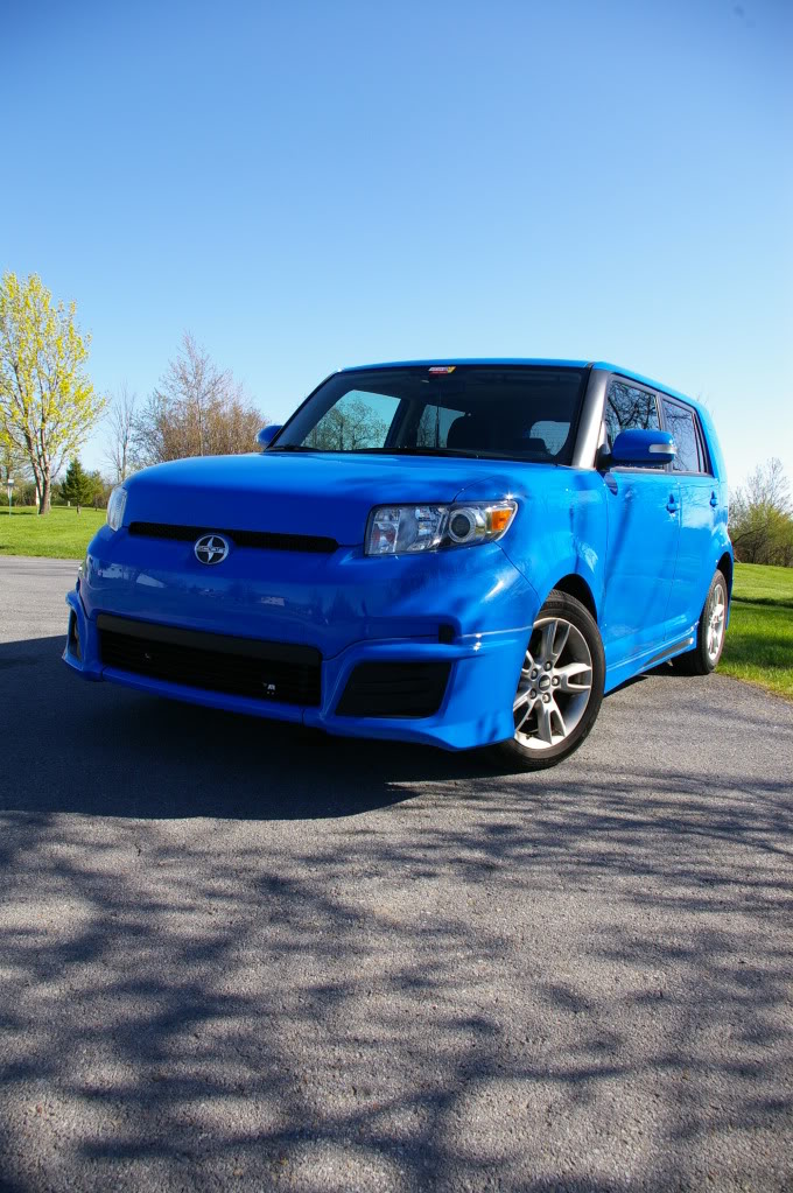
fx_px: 894
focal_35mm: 27
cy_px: 596
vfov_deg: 67.4
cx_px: 396
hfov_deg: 47.8
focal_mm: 18
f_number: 9.5
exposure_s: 1/180
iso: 200
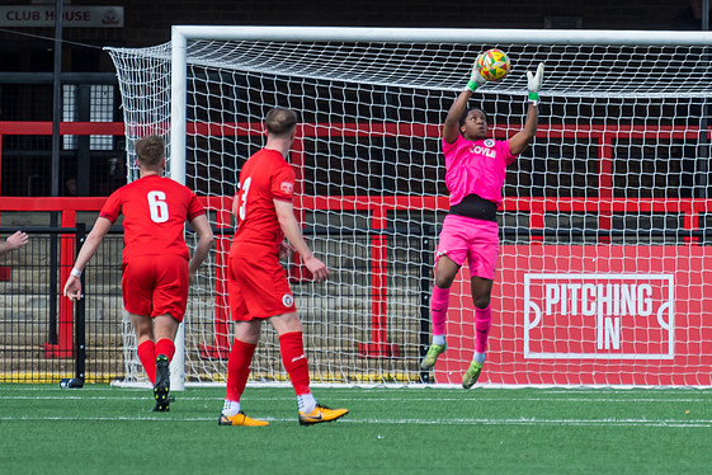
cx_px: 639
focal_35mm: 759
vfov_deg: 1.8
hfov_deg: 2.7
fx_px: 15010
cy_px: 299
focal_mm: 280
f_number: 4
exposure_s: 1/1250
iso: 400
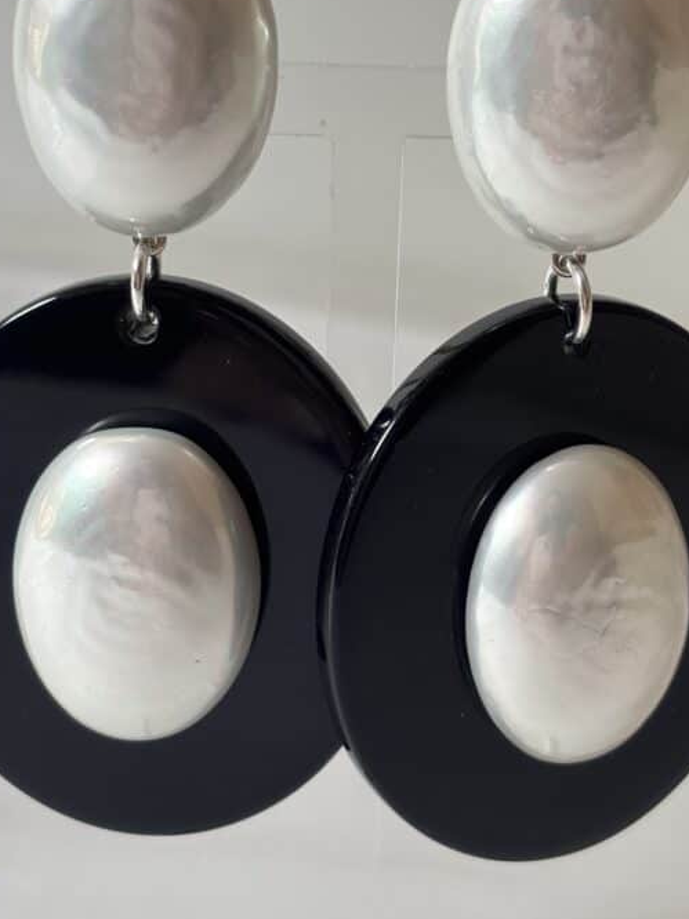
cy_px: 443
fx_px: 2124
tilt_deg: -15.8
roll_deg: -1.1
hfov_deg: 18.4
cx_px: 340
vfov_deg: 24.4
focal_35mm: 80
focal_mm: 5.96
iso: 25
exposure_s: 1/102
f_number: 1.6
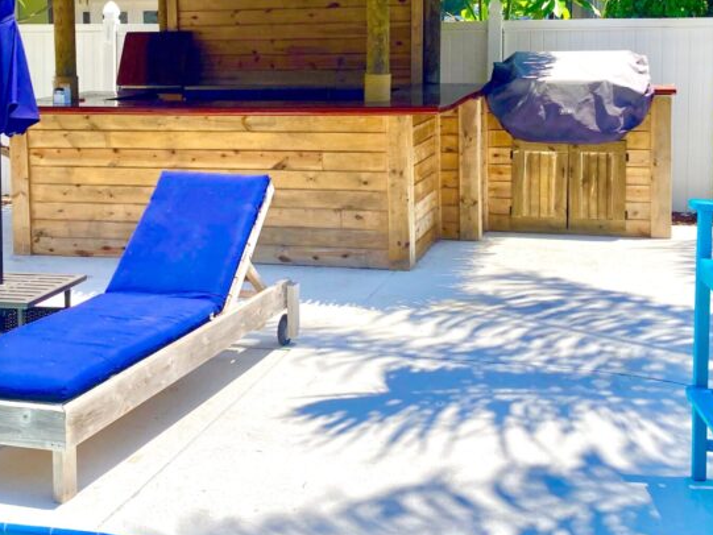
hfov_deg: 36.2
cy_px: 125
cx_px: 347
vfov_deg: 27.1
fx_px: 1092
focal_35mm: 53
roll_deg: +0.3
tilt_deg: -4.4
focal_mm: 3.99
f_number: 1.8
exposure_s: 1/2183
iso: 20
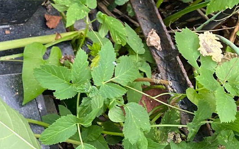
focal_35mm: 75
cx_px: -76
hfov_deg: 24.0
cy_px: -53
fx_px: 489
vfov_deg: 16.3
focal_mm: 4.25
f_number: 1.8
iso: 125
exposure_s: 1/79
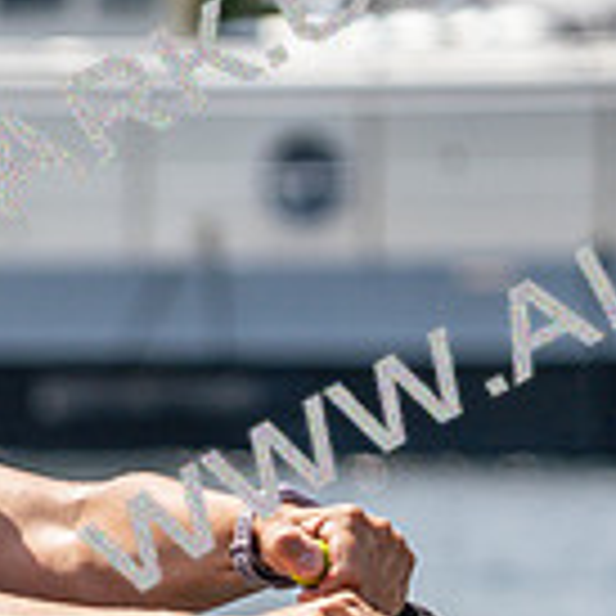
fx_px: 14496
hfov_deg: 2.4
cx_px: -247
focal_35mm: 720
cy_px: 668
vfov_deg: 2.4
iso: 200
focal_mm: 200
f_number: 5.6
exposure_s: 1/1600
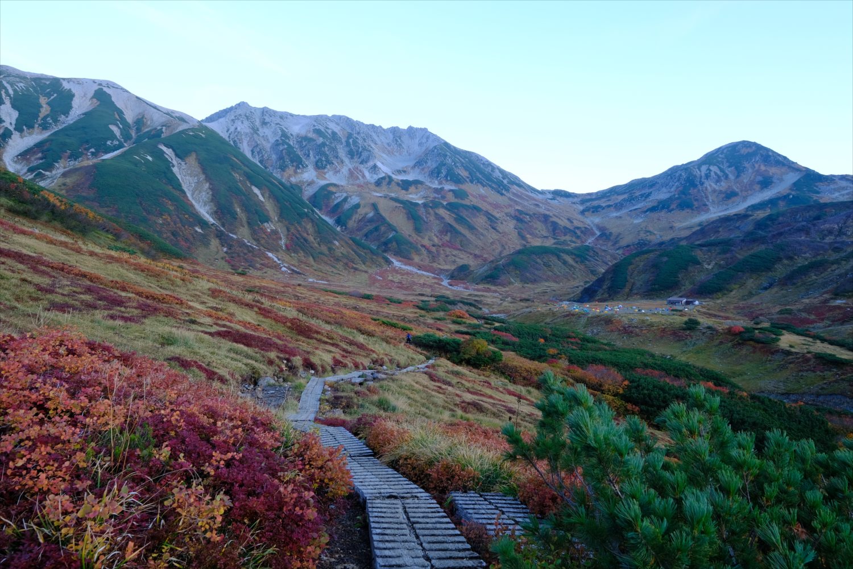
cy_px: 284
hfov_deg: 76.1
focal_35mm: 23
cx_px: 426
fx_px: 545
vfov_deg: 55.1
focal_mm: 15.1
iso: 200
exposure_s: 1/8
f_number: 8
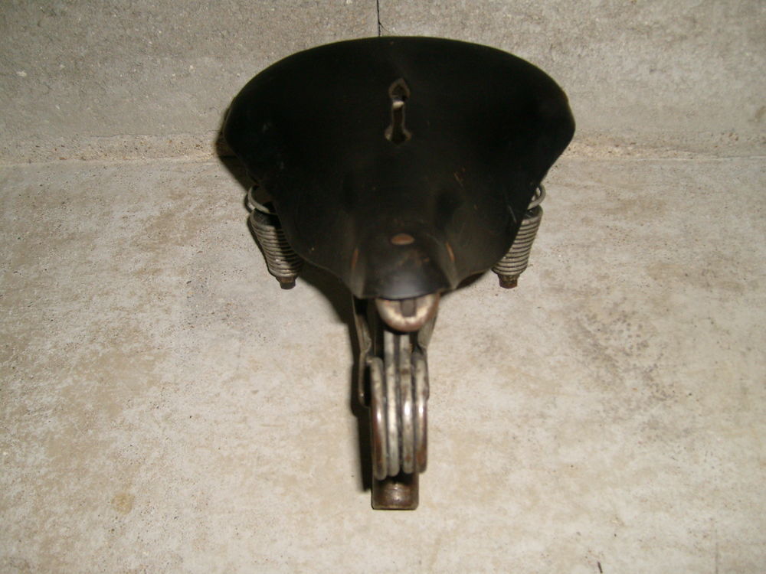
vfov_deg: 40.7
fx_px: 774
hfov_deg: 52.6
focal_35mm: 35
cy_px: 287
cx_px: 383
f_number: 2.8
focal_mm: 5.8
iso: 100
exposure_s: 1/45
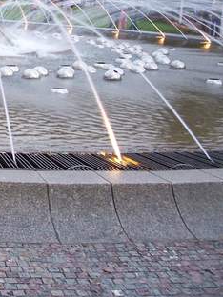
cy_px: 70
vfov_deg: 25.3
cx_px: -71
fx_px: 653
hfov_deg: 18.0
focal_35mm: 76
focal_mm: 7.8
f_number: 2.8
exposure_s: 1/20
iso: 200
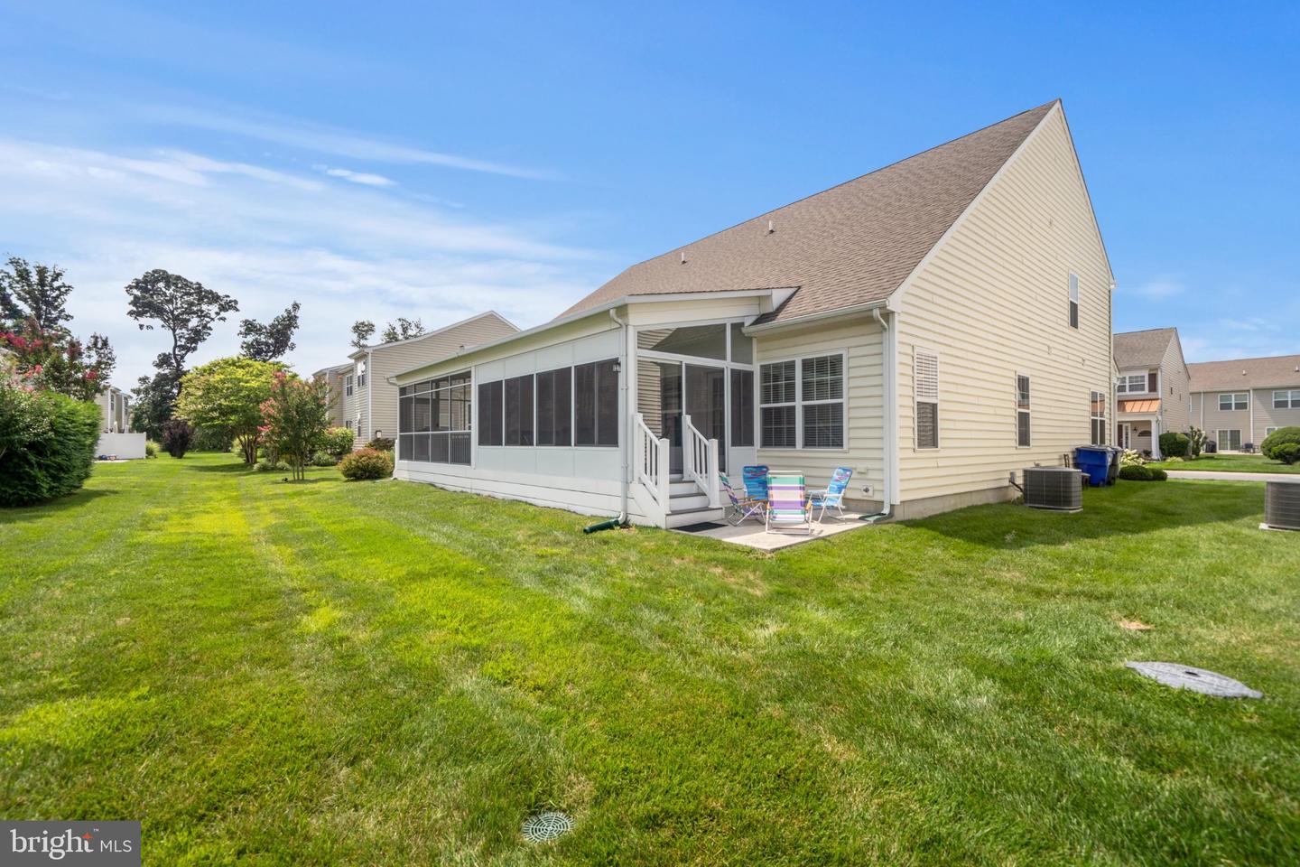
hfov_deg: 100.4
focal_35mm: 15
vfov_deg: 77.3
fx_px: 542
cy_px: 434
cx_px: 650
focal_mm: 15
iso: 250
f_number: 5.6
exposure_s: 1/1000
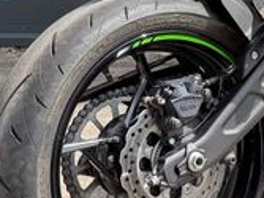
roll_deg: -1.5
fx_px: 701
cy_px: -33
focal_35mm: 92
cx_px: 335
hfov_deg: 19.8
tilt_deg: -8.1
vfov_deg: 15.5
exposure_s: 1/2000
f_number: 1.78
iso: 80
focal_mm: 6.76
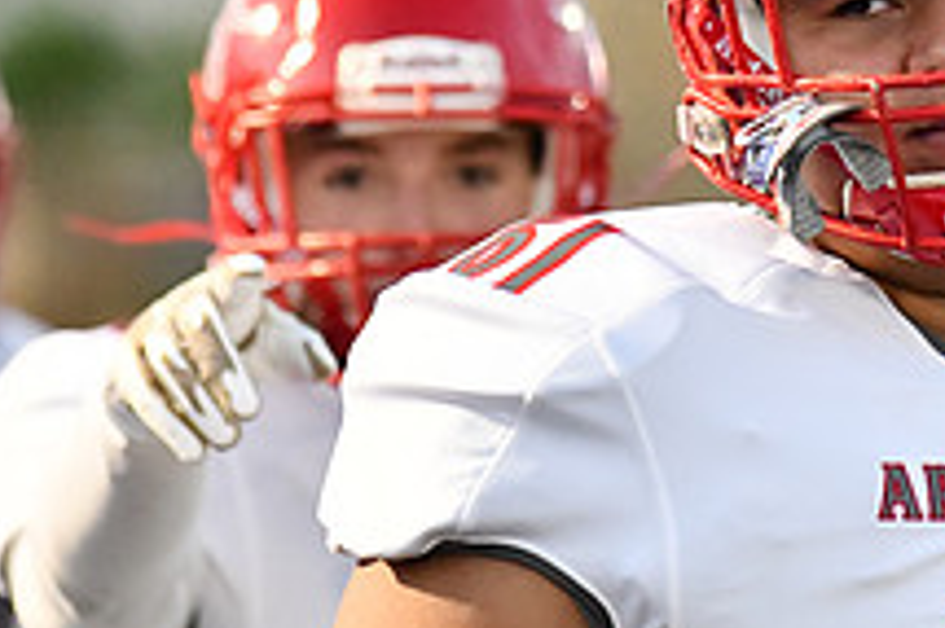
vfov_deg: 2.9
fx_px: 12380
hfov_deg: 4.4
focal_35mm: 472
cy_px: 68
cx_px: 738
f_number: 3.2
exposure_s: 1/2500
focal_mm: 175
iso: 9000
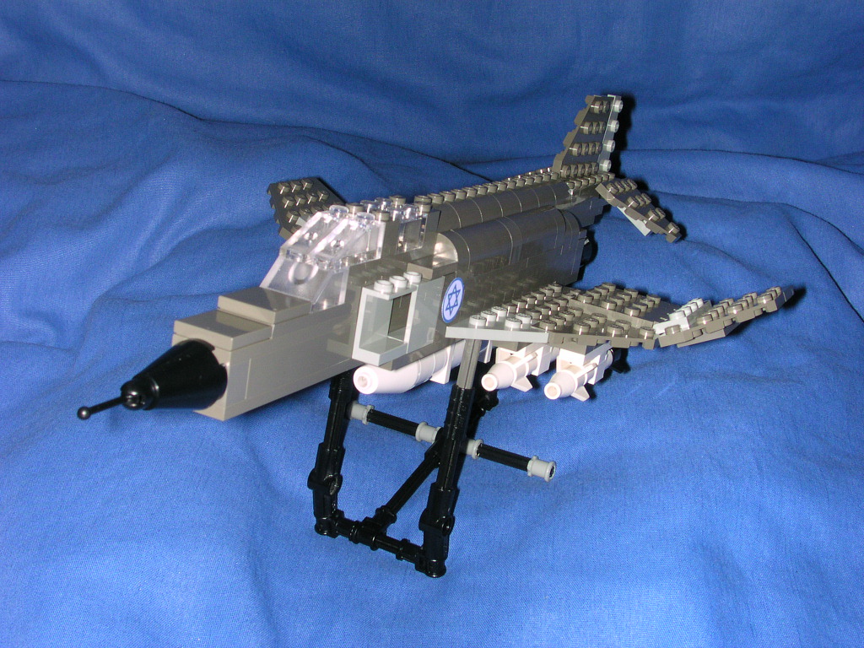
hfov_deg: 38.9
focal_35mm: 49
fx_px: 1223
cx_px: 432
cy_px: 324
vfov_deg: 29.7
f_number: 5.2
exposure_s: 1/60
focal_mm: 7.5
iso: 100
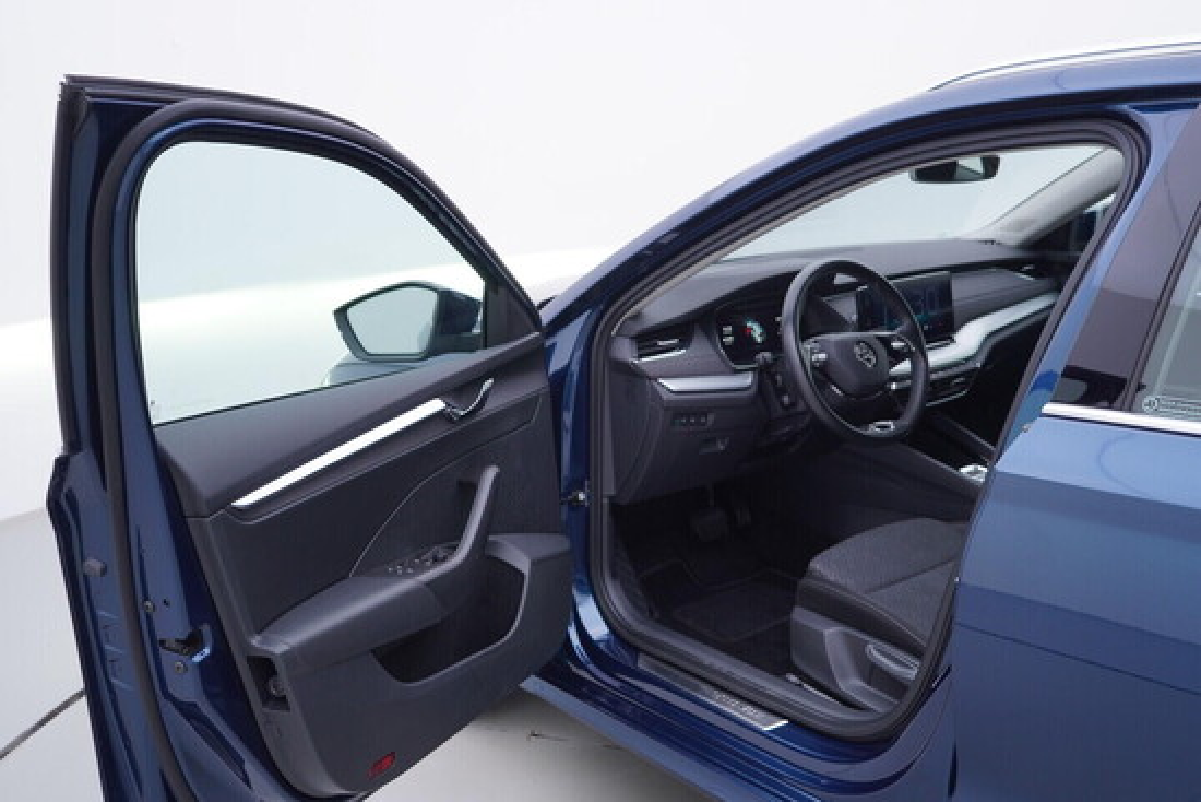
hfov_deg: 53.1
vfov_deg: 36.9
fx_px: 1201
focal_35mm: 36
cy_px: 401
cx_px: 600
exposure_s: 1/60
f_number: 3.5
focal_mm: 24
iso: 125
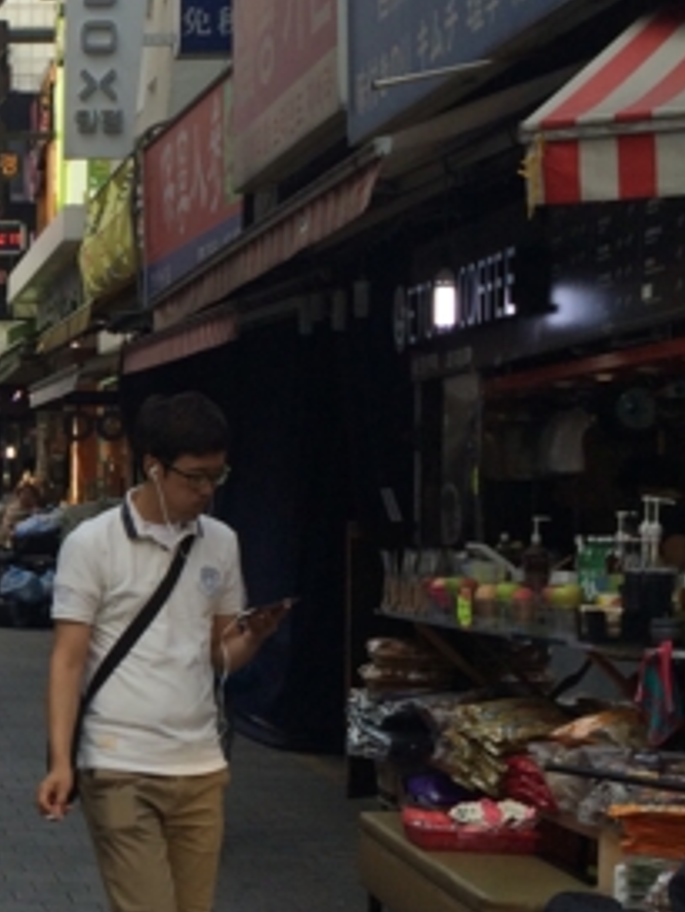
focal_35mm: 85
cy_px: 578
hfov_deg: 16.1
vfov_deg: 22.9
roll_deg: +0.2
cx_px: -304
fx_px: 2241
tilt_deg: -3.9
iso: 32
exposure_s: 1/789
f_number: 2.2
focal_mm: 4.15
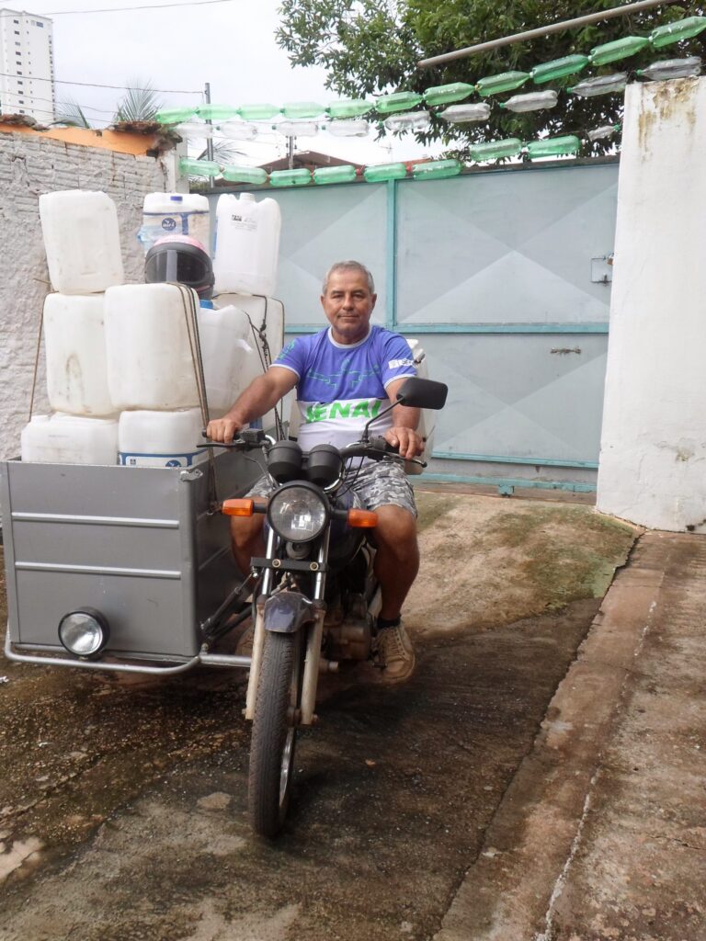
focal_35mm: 30
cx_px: 353
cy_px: 470
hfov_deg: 46.8
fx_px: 816
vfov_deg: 60.0
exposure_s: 1/500
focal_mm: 5.5
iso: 80
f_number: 2.7
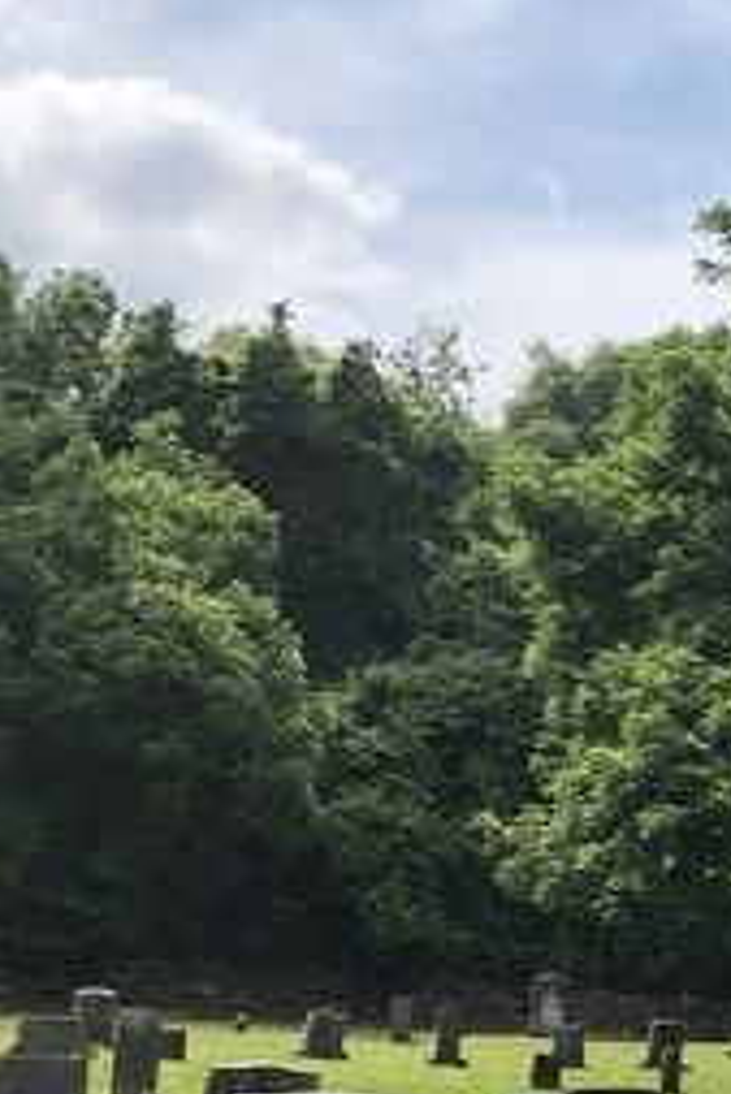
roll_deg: -1.6
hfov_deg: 13.2
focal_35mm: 92
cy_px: 904
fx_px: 2798
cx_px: 1380
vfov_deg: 21.8
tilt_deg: +5.5
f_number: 1.8
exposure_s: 1/1389
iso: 20
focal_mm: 4
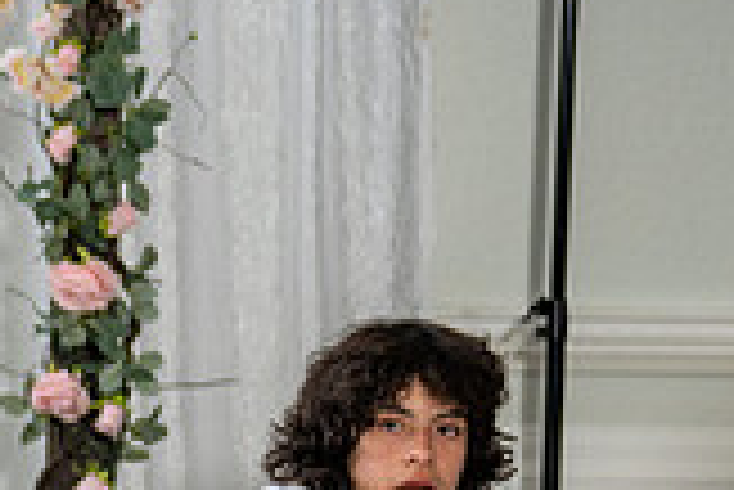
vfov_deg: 6.2
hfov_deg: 8.7
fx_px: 4469
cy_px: 601
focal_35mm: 219
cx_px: -865
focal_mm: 44
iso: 200
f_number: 2.8
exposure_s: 1/160
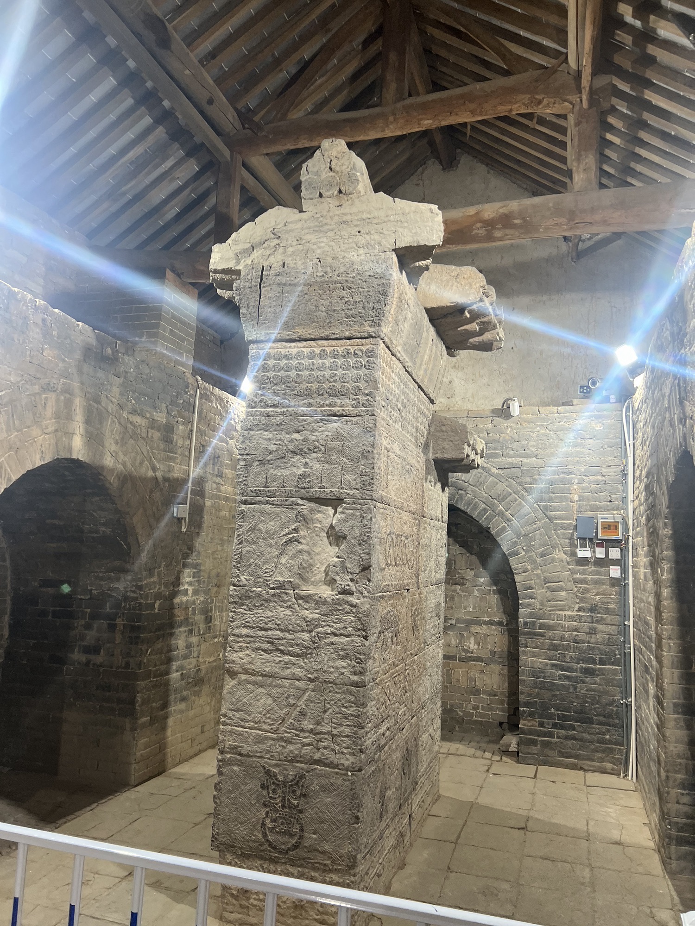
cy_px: 463
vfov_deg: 67.3
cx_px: 348
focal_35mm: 26
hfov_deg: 53.1
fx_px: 696
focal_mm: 5.7
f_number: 1.5
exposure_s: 1/100
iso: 100
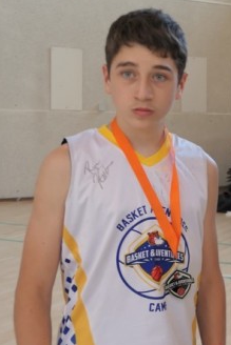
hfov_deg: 19.0
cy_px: 175
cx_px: 306
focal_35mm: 66
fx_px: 635
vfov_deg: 30.5
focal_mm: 8.8
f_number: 1.8
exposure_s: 1/125
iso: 125
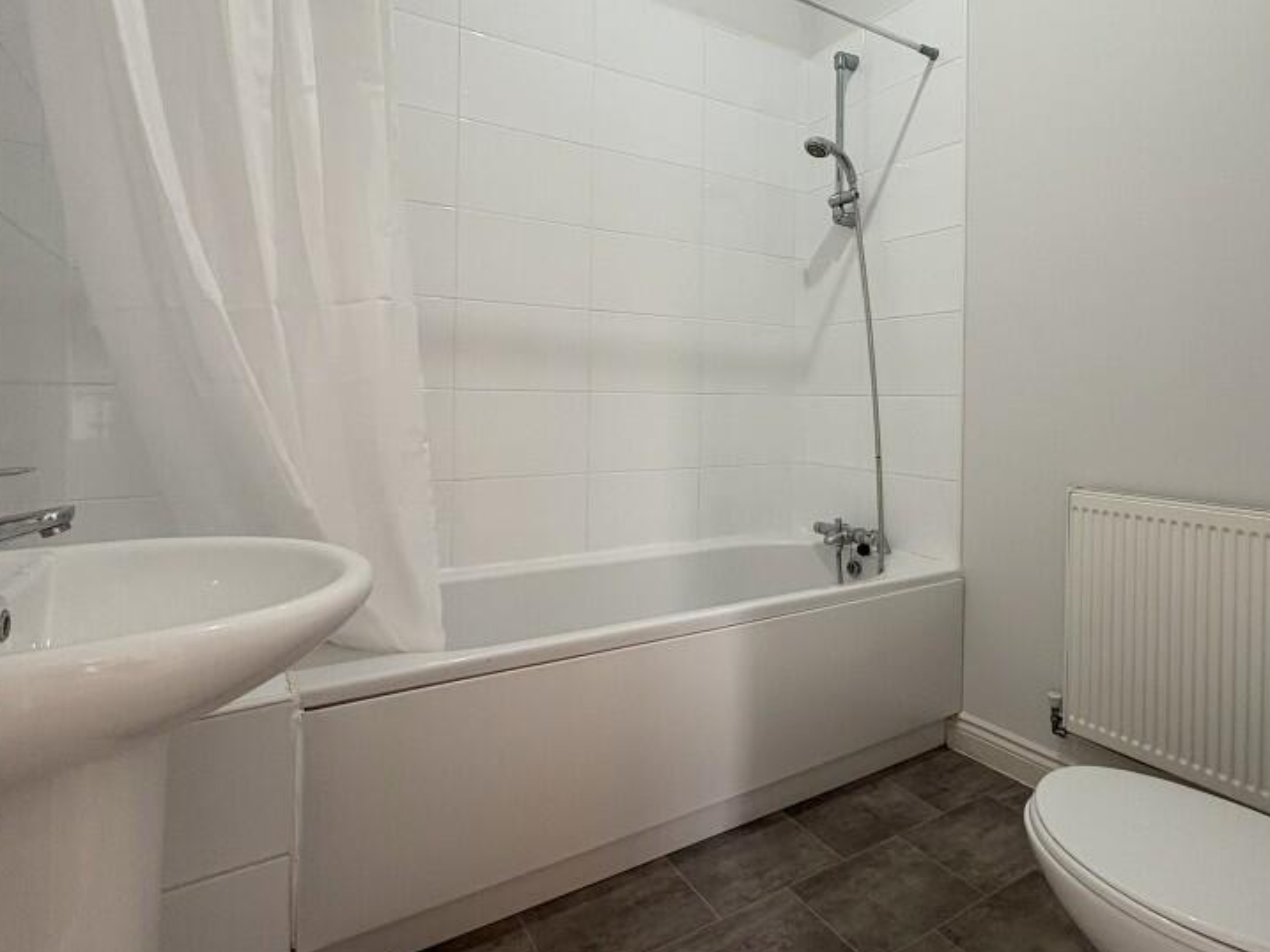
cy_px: 396
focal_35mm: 20
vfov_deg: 65.6
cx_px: 724
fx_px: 734
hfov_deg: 81.3
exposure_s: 1/98
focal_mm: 2.22
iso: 250
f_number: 2.2
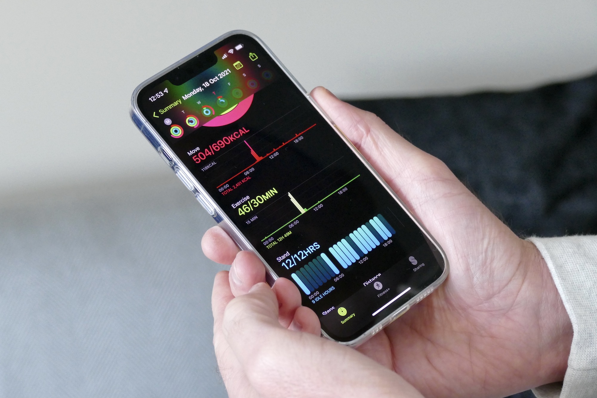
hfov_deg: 19.5
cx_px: 298
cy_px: 199
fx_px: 1741
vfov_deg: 13.0
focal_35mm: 105
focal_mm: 38.48
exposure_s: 1/60
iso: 1600
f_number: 4.5
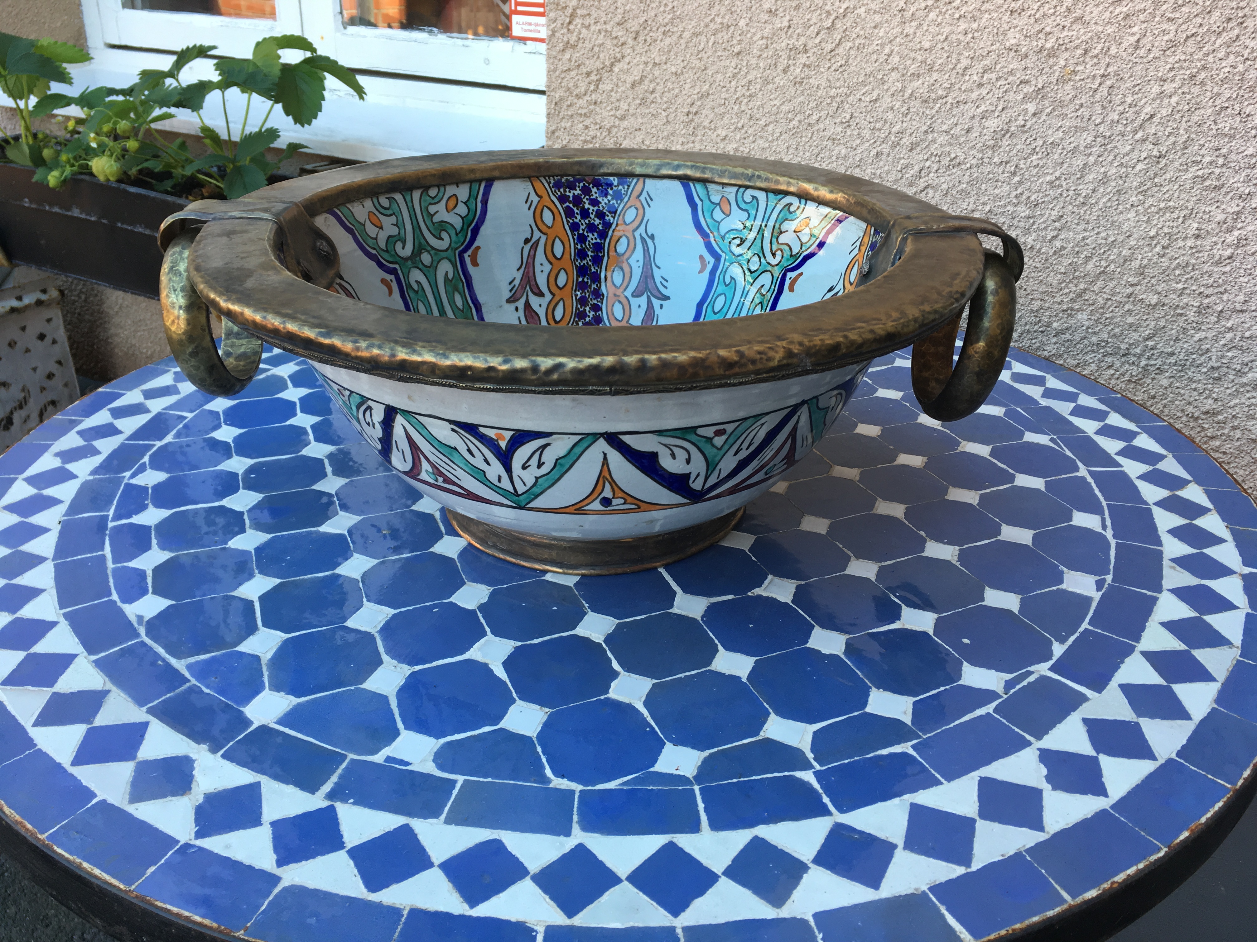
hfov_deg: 61.7
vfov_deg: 48.2
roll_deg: -3.0
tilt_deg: -27.7
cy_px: 471
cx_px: 628
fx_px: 1053
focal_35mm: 29
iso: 32
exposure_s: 1/100
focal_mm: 4.15
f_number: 2.2
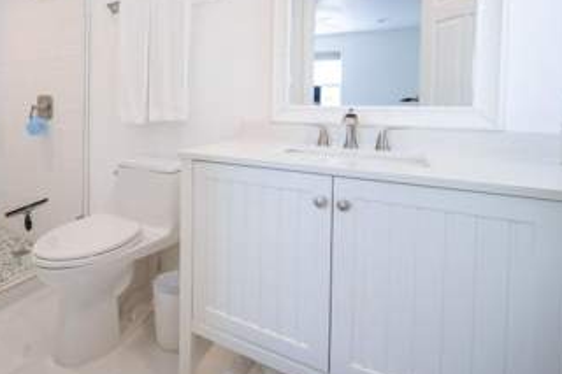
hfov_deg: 78.0
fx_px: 328
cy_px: 116
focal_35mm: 21
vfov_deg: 57.7
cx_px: 177
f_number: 4
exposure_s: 1/40
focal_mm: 14
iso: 320
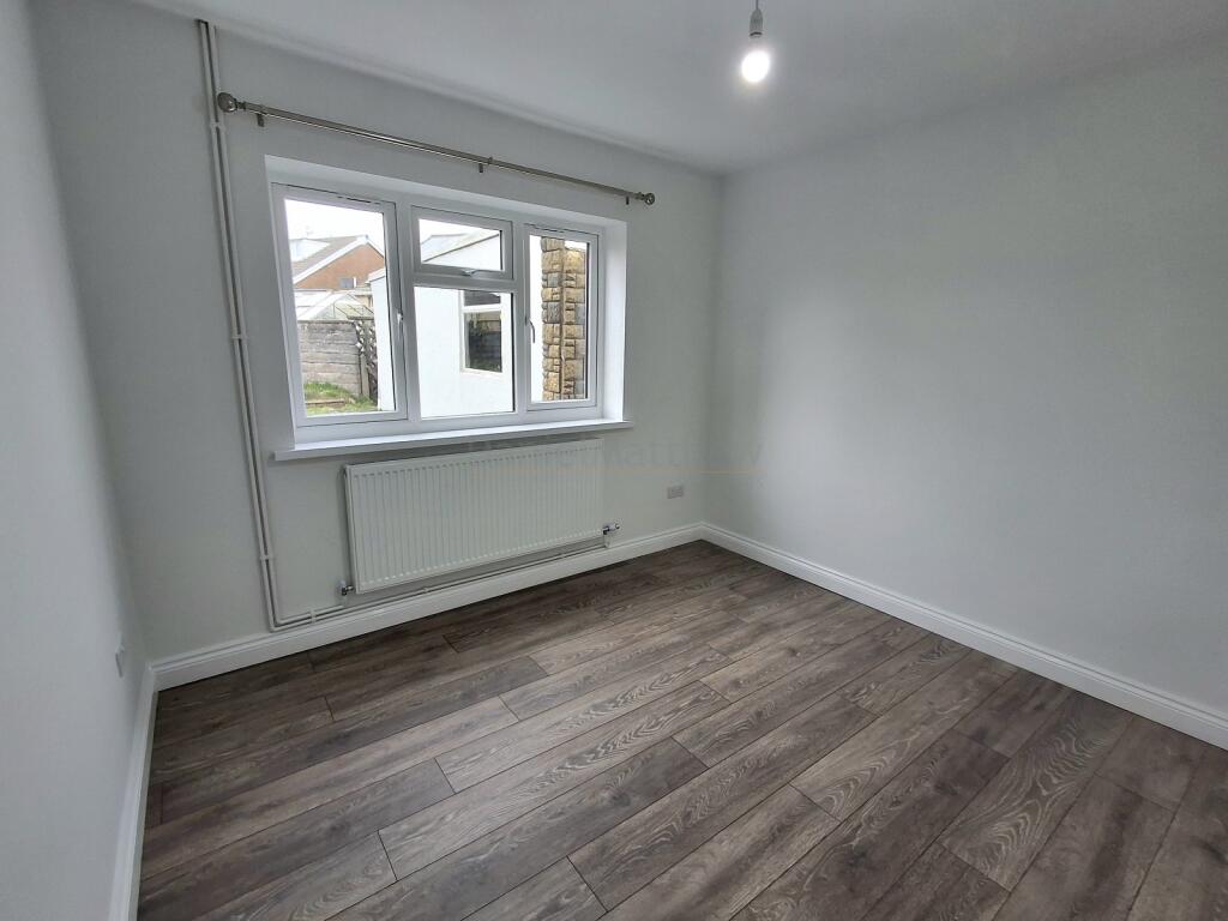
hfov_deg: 94.5
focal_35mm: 16
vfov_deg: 78.1
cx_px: 614
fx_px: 568
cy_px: 460
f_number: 2.2
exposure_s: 1/120
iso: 40
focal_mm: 1.64
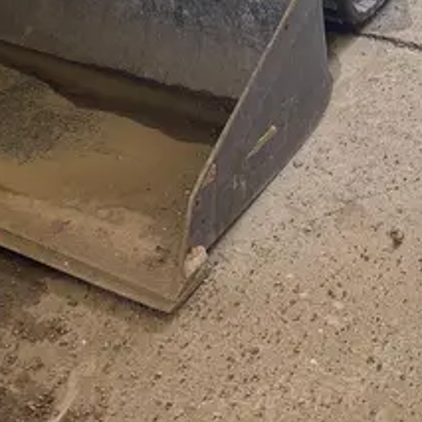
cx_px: 121
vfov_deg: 18.8
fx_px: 1090
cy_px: -249
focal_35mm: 79
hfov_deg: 21.8
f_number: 1.6
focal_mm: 5.96
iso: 40
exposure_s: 1/201
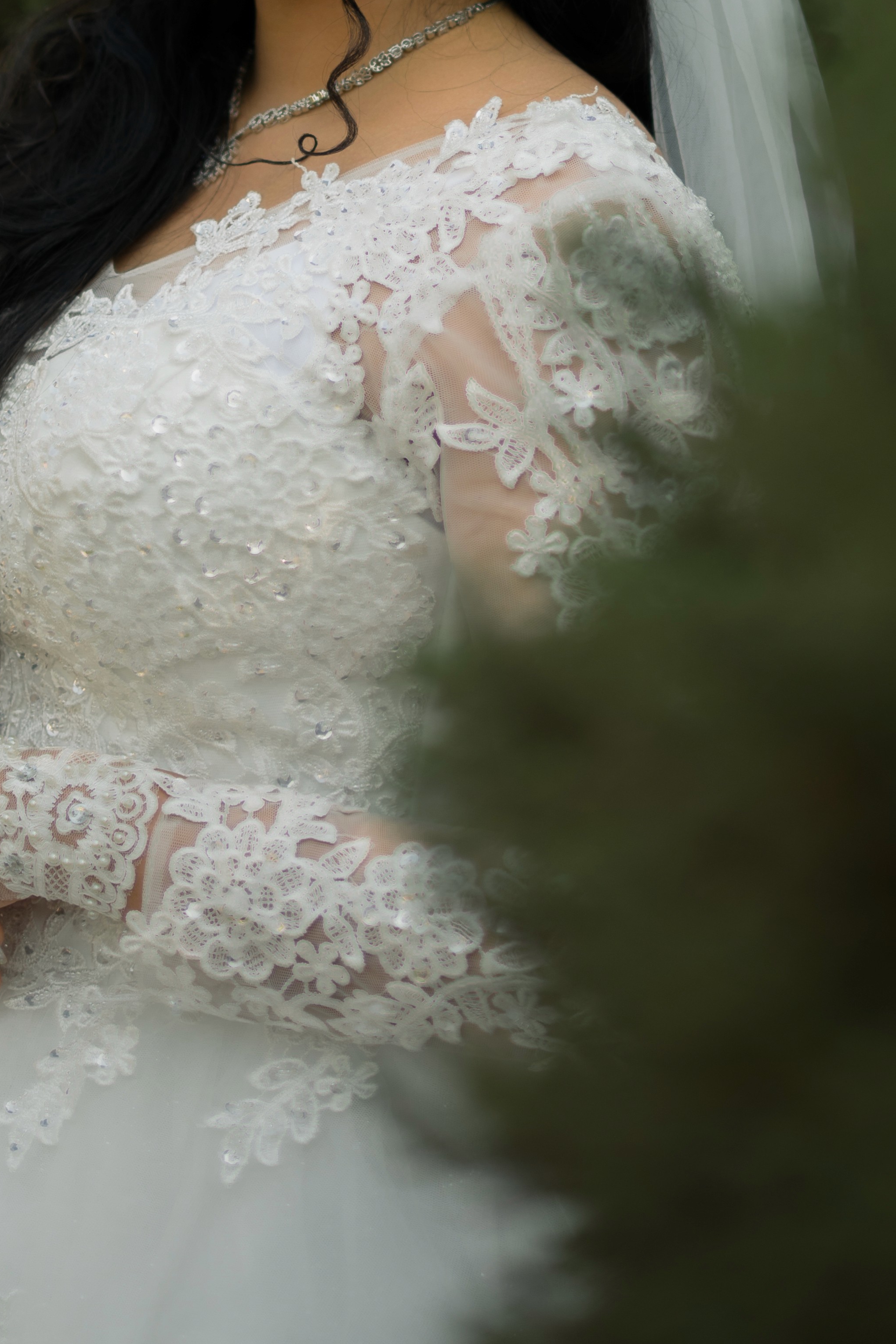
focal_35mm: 135
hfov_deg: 10.2
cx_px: 474
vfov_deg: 14.9
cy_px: -4
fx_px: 5039
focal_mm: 50
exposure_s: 1/1600
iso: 64
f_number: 1.4
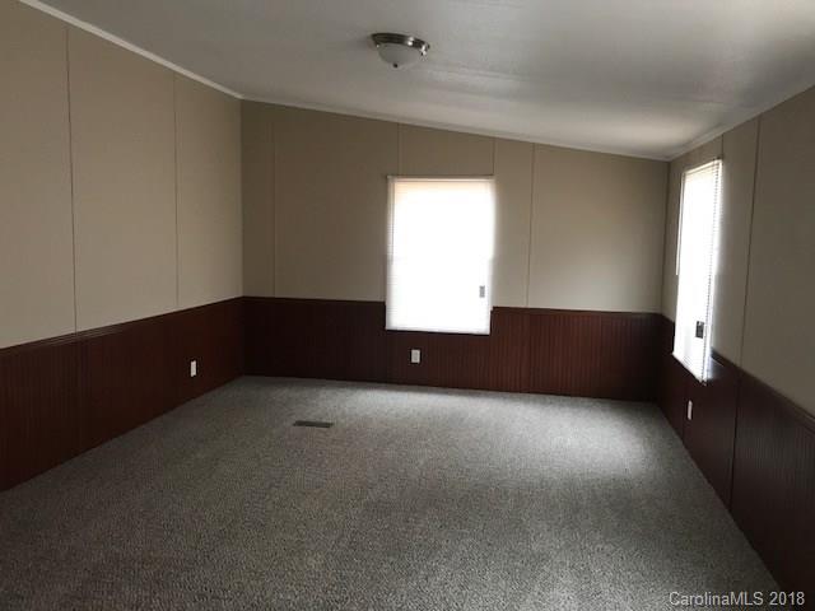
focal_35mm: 28
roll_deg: -1.3
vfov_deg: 49.7
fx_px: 659
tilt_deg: -4.8
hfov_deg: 63.4
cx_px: 408
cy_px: 306
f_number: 1.8
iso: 64
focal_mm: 3.99
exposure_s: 1/15
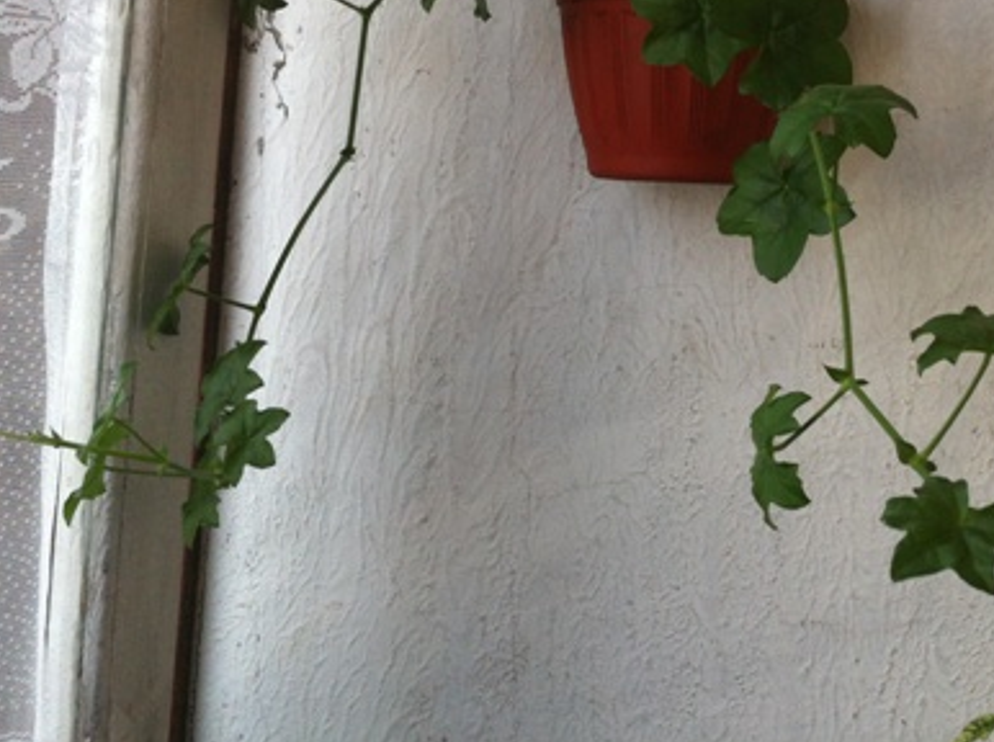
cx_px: 698
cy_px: 186
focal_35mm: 58
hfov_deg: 32.9
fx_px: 1662
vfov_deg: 24.9
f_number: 2.8
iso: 80
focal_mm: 3.85
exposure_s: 1/175
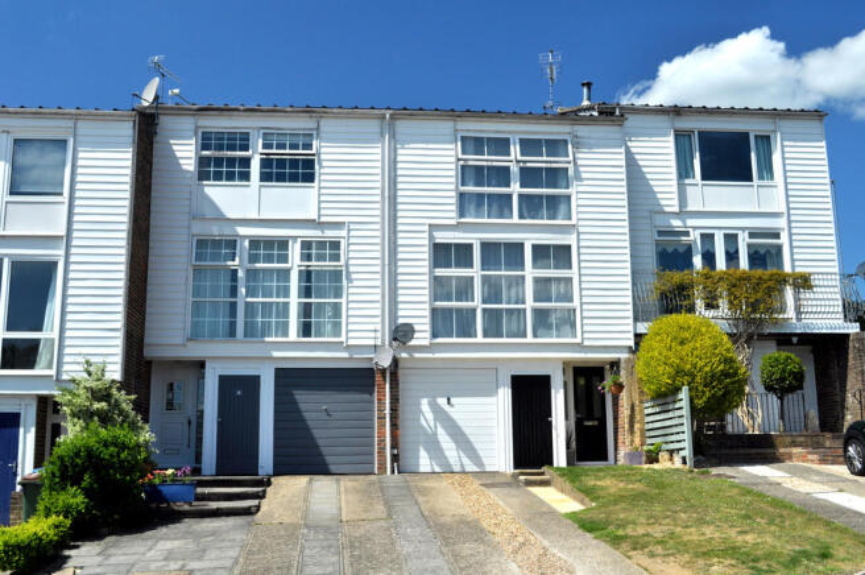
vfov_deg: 34.1
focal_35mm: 39
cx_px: 432
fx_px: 936
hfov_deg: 49.6
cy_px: 288
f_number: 9
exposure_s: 1/320
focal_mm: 26
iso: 200
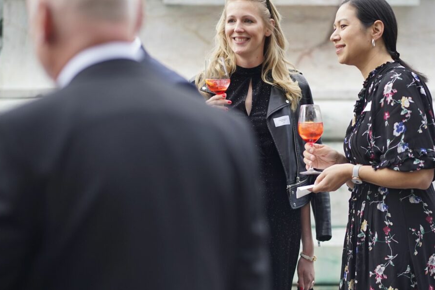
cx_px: 267
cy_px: 117
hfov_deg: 16.0
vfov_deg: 10.7
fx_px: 1547
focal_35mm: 128
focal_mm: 85
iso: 200
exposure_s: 1/250
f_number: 2
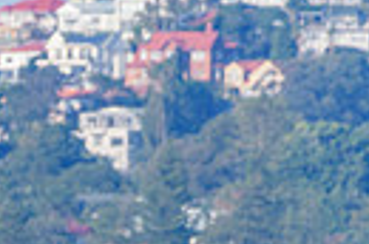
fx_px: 22894
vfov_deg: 0.6
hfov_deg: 0.9
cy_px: 506
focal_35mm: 2239
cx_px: -51
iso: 200
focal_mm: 500
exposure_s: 1/2000
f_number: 5.6
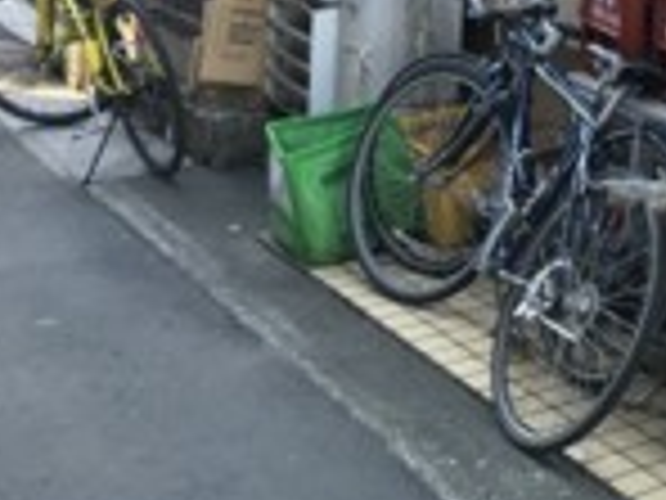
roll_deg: -1.9
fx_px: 1635
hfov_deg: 21.2
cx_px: 832
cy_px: -185
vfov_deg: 16.3
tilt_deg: -1.3
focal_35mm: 85
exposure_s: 1/120
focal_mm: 3.99
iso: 40
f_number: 1.8
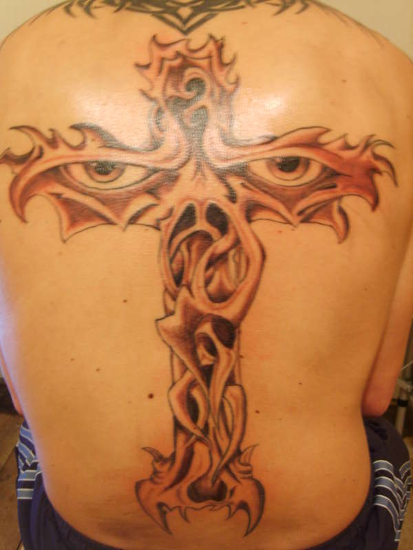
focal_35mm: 35
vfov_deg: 52.6
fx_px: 557
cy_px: 275
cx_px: 206
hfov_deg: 40.7
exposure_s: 1/2
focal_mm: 7.4
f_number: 2.8
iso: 123
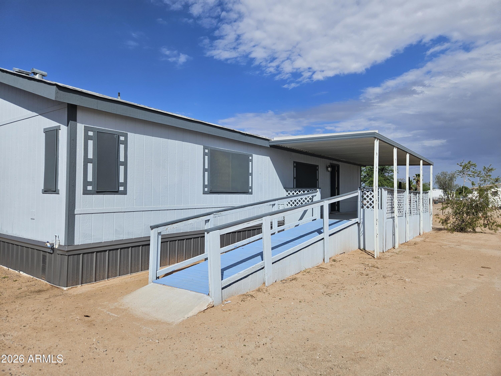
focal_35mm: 23
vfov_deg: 58.9
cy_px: 188
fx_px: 333
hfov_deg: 73.9
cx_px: 250
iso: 25
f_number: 1.8
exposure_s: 1/3945
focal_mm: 5.4
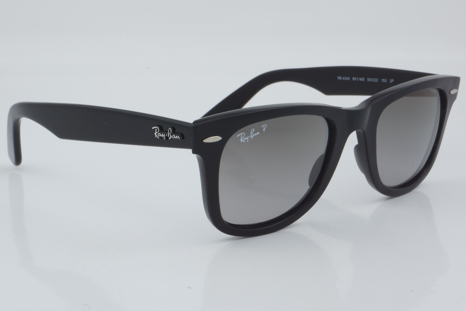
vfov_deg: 18.2
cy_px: 156
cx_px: 233
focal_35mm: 75
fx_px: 971
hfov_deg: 27.0
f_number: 29
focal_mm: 50
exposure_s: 1/4
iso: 100
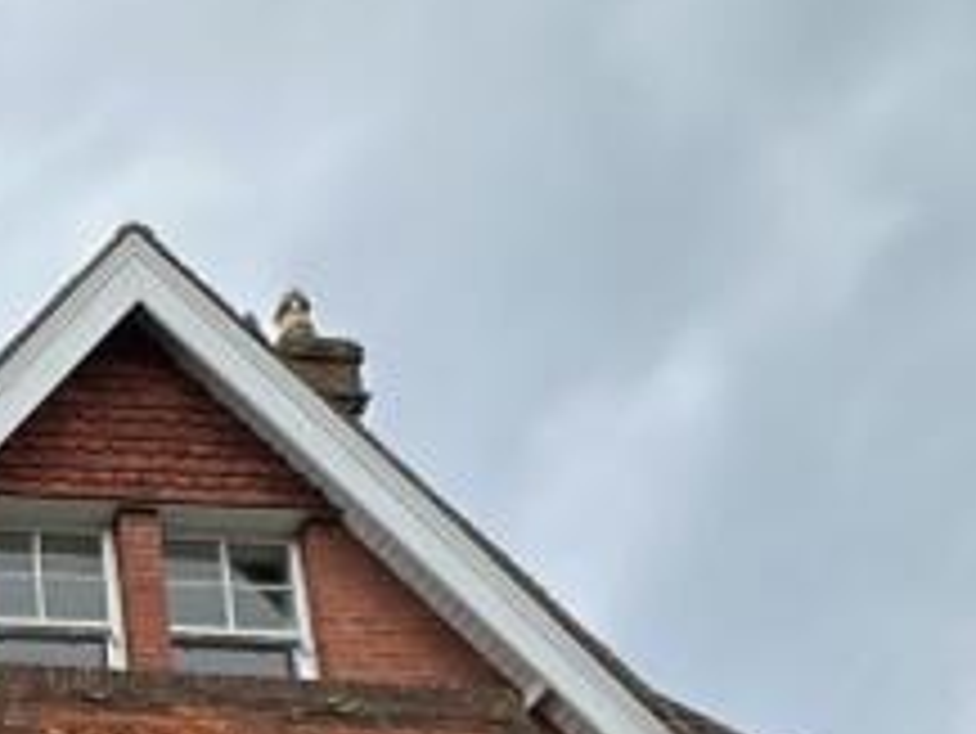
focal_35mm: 66
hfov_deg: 23.0
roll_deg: -0.9
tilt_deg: +15.0
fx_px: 1862
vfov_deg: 17.2
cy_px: 1409
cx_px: -535
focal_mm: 2.22
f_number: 2.2
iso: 40
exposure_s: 1/99
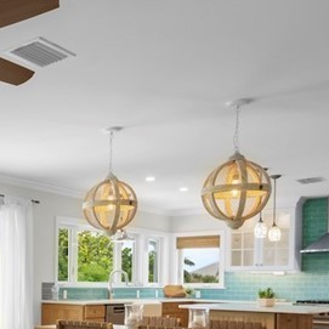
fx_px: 548
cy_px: 287
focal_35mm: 51
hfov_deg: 28.4
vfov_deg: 32.0
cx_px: -80
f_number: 10
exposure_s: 1/13
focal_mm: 15
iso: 400
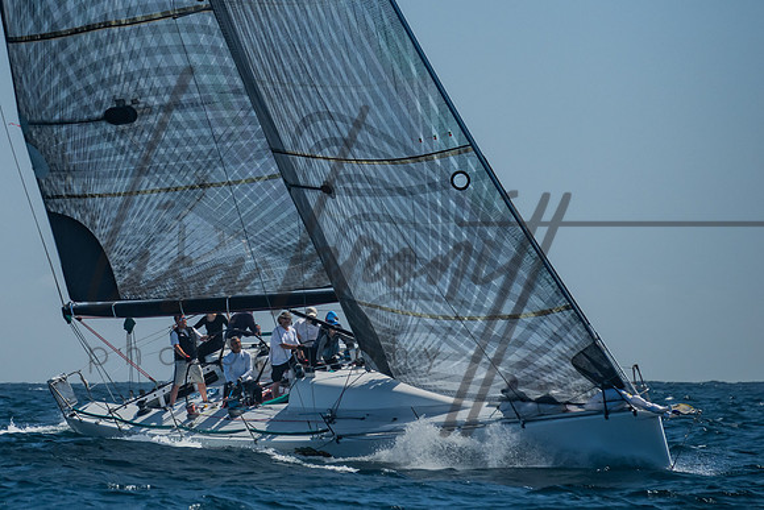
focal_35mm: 444
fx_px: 9416
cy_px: 118
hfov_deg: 4.6
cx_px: 119
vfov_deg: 3.1
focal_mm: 200
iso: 160
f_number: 6.3
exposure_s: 1/800
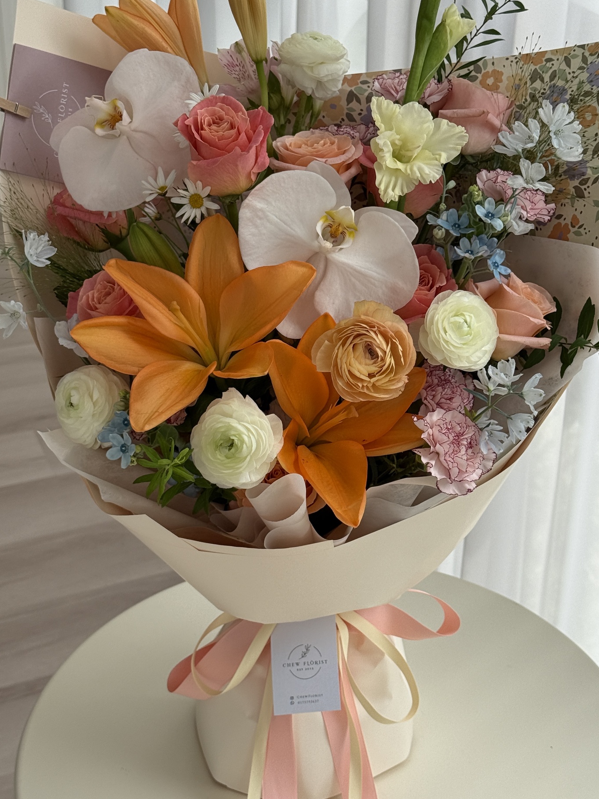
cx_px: 318
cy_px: 356
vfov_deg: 30.7
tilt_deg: -28.6
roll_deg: -1.2
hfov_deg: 23.3
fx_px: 1454
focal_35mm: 63
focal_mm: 6.76
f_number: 1.78
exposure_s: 1/1513
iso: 80
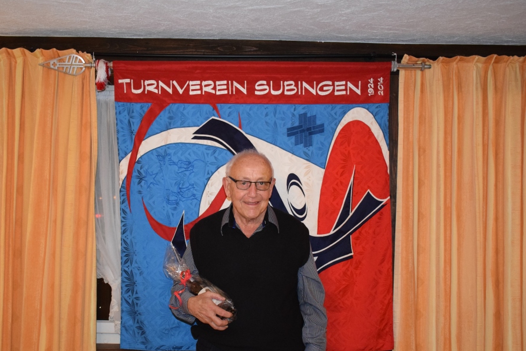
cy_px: 197
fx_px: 578
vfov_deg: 33.7
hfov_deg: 48.8
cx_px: 231
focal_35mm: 40
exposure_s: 1/60
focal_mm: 23
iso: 3200
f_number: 3.8
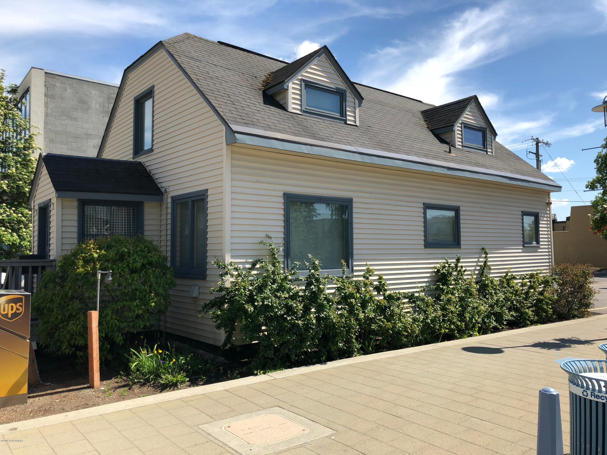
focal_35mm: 28
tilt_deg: +2.8
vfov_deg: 49.7
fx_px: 491
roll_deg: +0.5
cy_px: 228
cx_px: 304
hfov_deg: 63.4
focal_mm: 4
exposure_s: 1/1675
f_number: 1.8
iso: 20
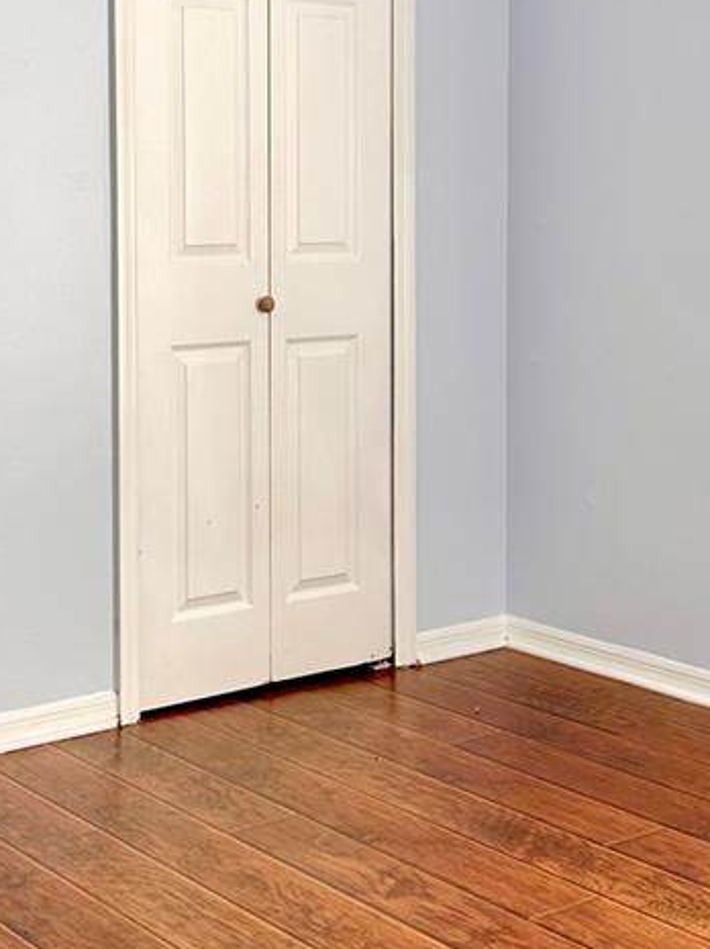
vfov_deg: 30.9
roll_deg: -1.7
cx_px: 257
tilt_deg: -0.9
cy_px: 284
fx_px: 1698
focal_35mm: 62
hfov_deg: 23.5
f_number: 1.78
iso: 64
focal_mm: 6.86
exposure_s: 1/159
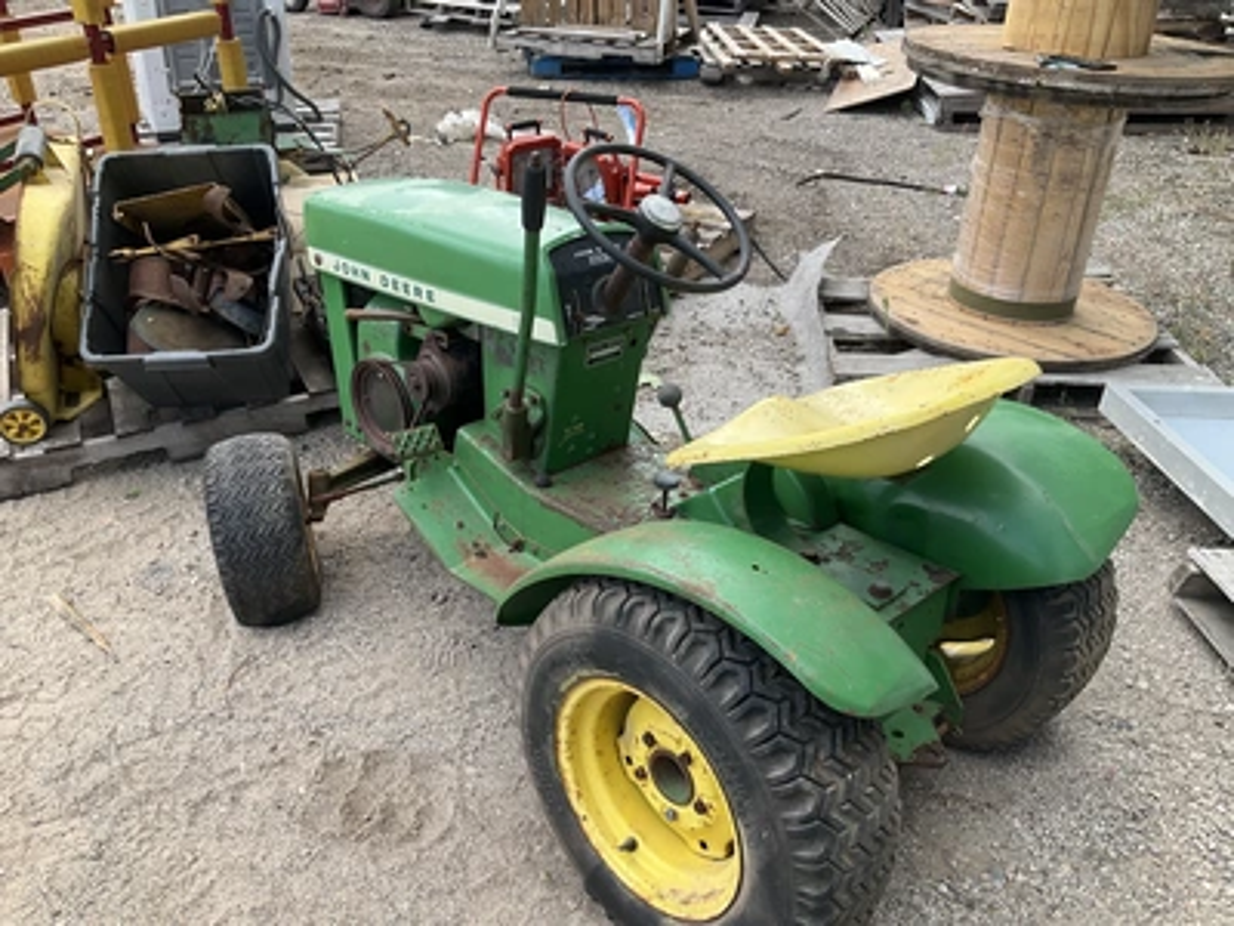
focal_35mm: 29
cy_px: 463
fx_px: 1034
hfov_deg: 61.7
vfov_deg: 48.2
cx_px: 617
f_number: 1.8
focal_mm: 3
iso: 25
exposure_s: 1/435
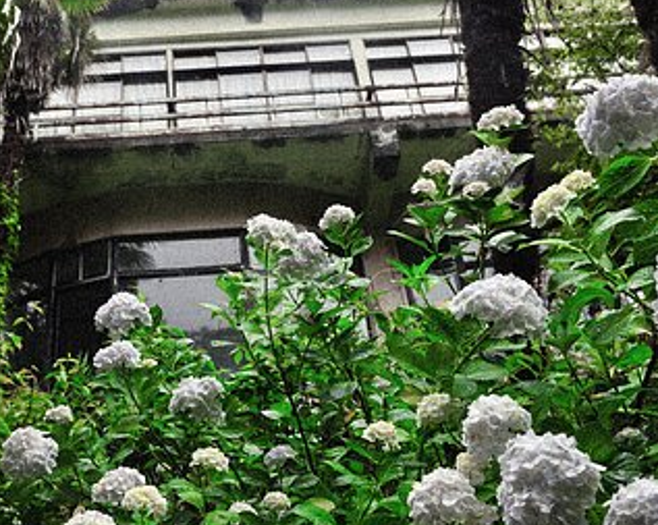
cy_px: 325
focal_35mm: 47
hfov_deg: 39.3
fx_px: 914
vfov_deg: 31.9
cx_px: 245
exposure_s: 1/100
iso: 250
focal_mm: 31
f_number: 6.3
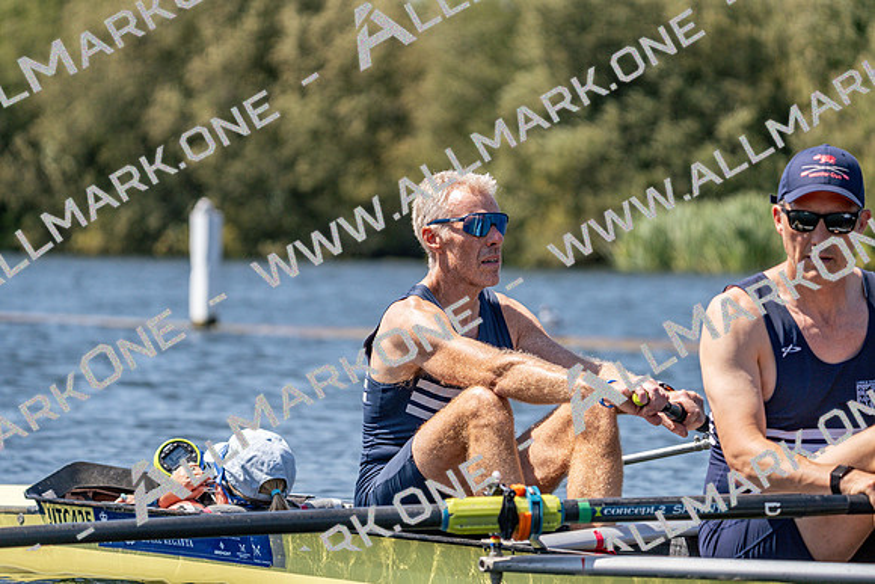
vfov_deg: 5.6
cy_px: 292
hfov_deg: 8.4
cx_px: 438
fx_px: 5956
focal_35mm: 245
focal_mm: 245
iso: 320
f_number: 5.6
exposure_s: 1/2000
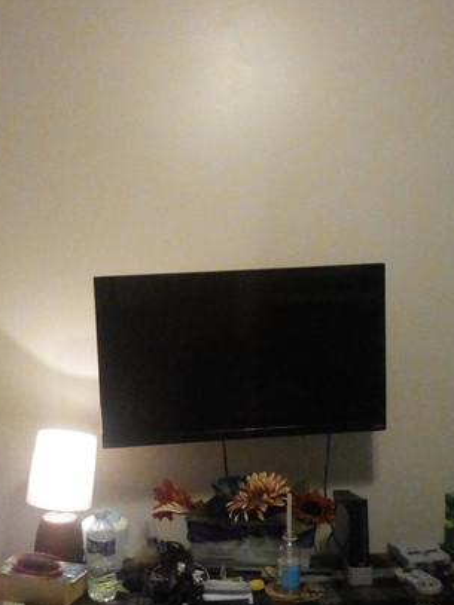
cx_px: 233
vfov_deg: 43.8
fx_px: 752
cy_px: 272
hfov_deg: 33.6
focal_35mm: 43
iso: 396
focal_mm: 2.9
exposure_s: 1/20
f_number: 2.8
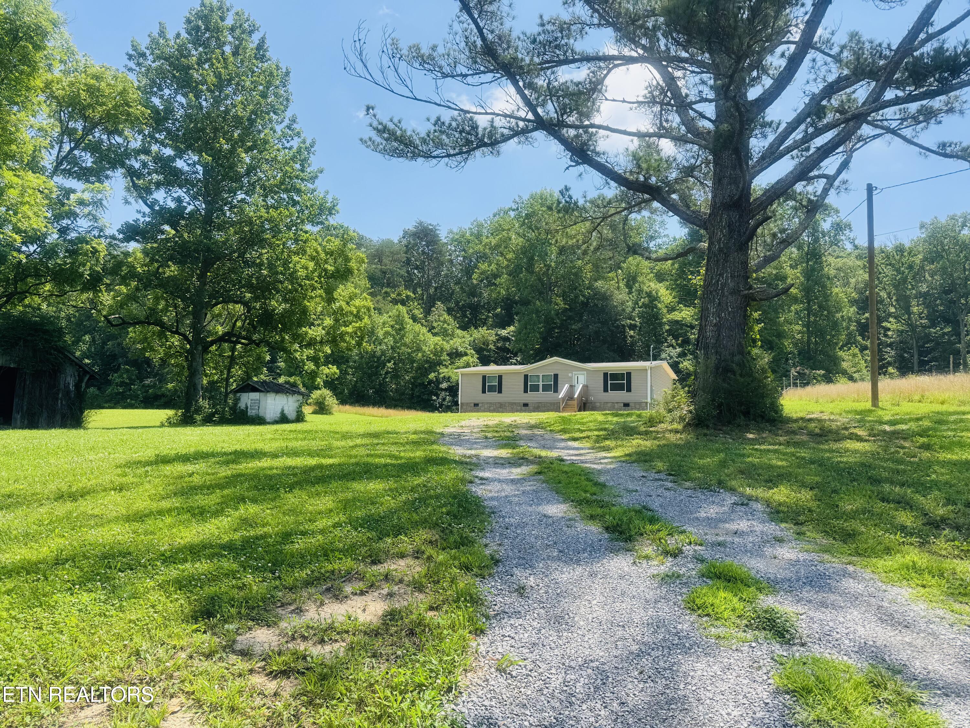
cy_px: 364
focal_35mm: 24
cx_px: 485
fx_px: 673
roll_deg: -1.8
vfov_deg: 56.8
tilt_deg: +6.3
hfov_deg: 71.6
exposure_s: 1/2710
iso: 80
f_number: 1.78
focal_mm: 6.76
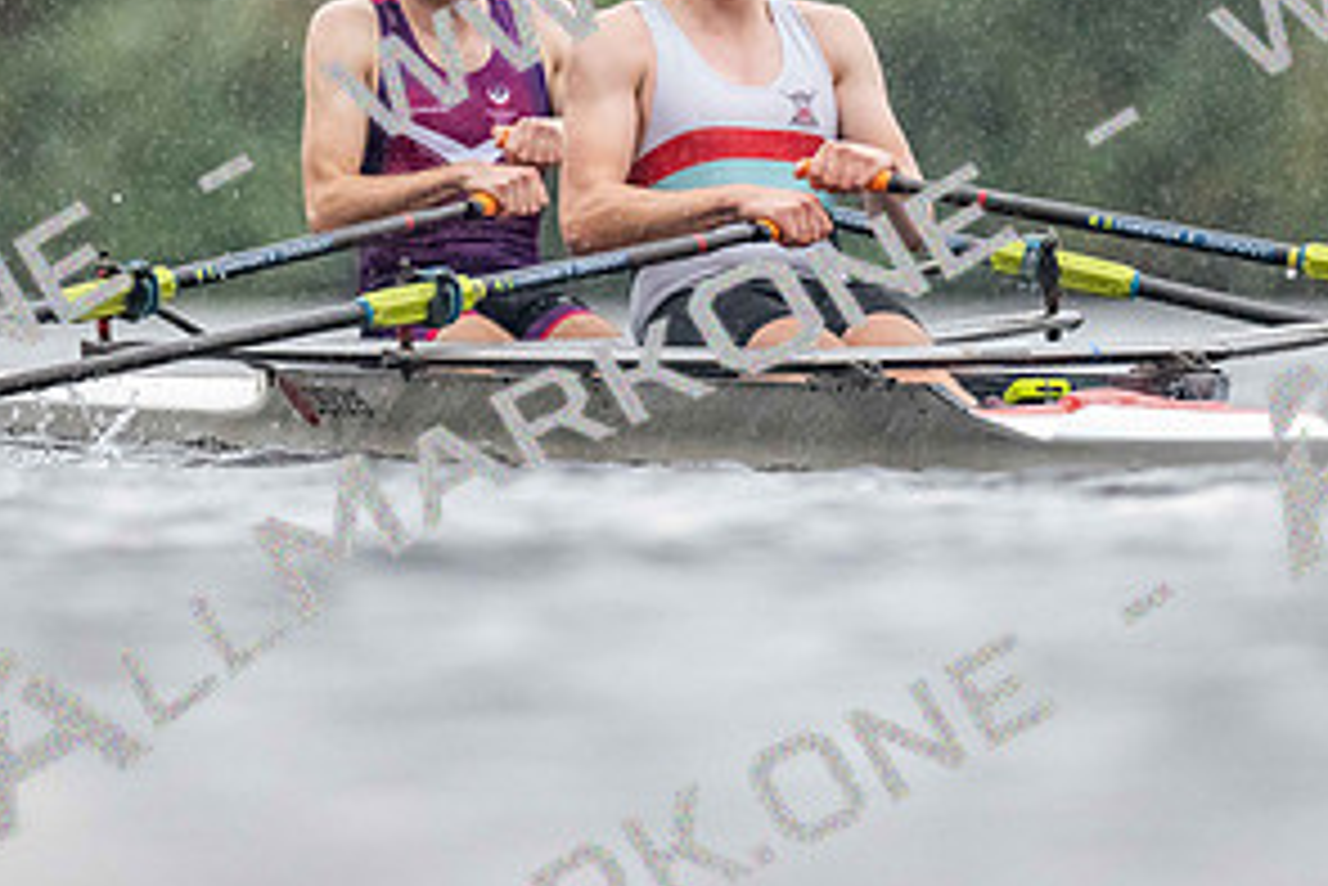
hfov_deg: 1.7
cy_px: 151
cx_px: 882
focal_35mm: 1180
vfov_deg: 1.2
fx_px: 43548
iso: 4500
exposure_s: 1/2500
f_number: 4
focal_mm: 600
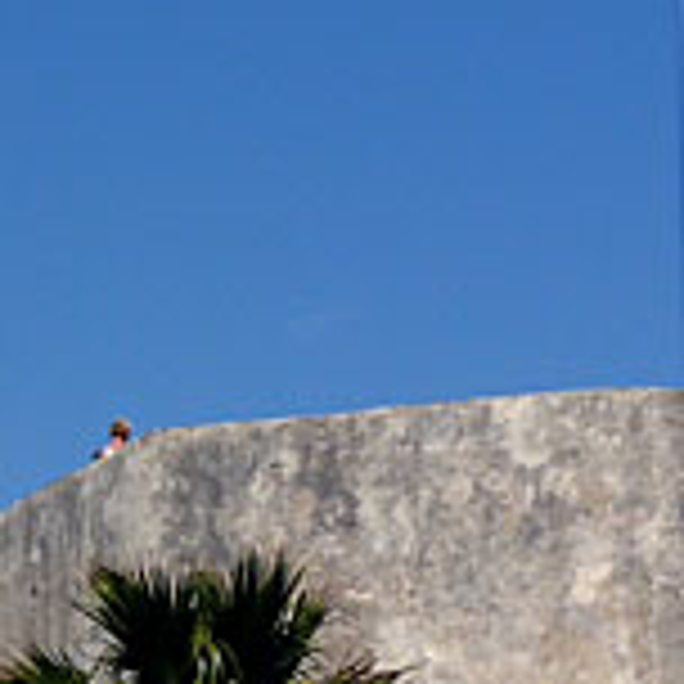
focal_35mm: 363
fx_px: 8115
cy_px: 504
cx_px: 486
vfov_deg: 4.8
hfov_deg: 4.8
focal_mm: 17
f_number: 5.6
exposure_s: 1/800
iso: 80
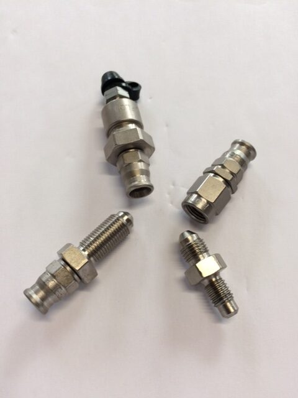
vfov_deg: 61.7
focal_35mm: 29
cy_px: 199
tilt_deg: -69.4
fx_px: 333
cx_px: 149
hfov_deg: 48.2
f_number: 2.2
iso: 50
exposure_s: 1/50
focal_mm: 4.15
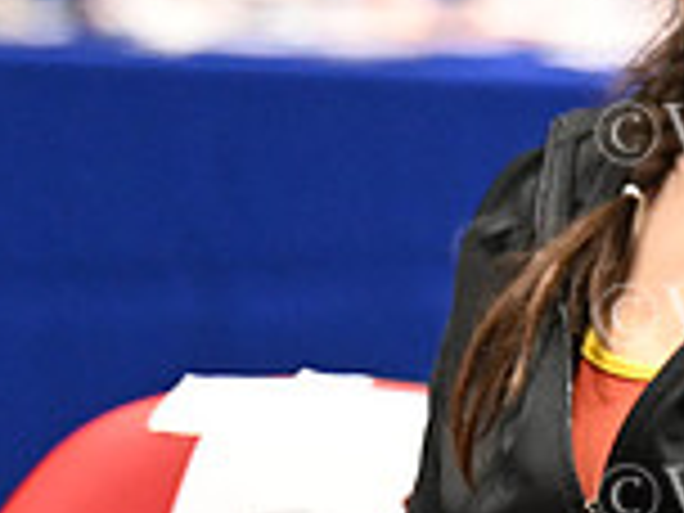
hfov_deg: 1.8
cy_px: 43
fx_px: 21795
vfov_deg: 1.3
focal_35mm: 1103
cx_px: 1246
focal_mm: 200
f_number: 2.8
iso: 3600
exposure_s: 1/384
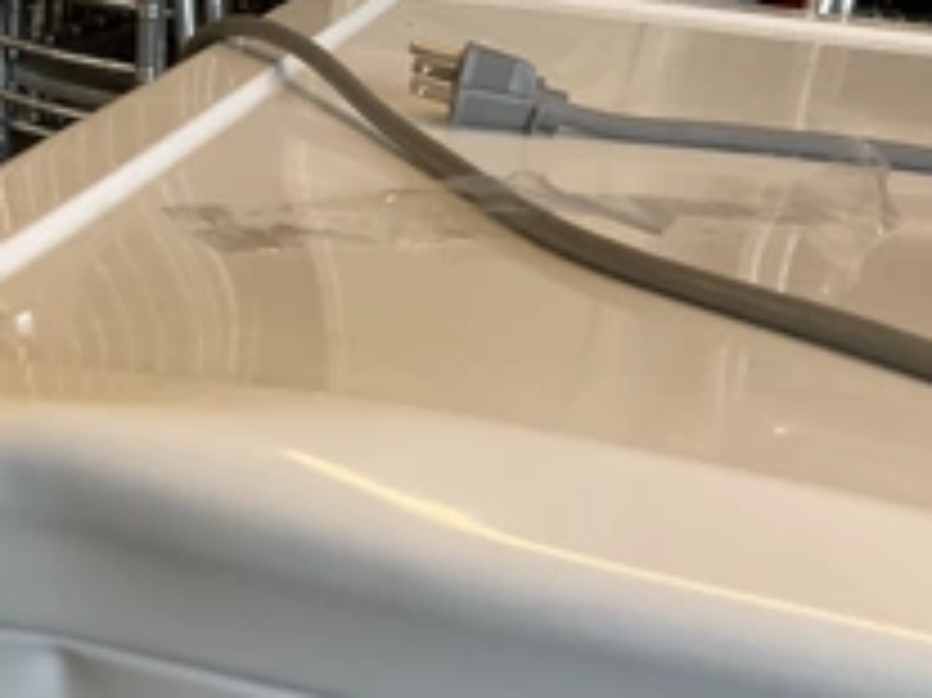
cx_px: 234
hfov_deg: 33.7
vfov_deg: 25.0
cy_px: 671
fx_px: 1507
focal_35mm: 56
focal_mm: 3
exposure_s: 1/60
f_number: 1.8
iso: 64
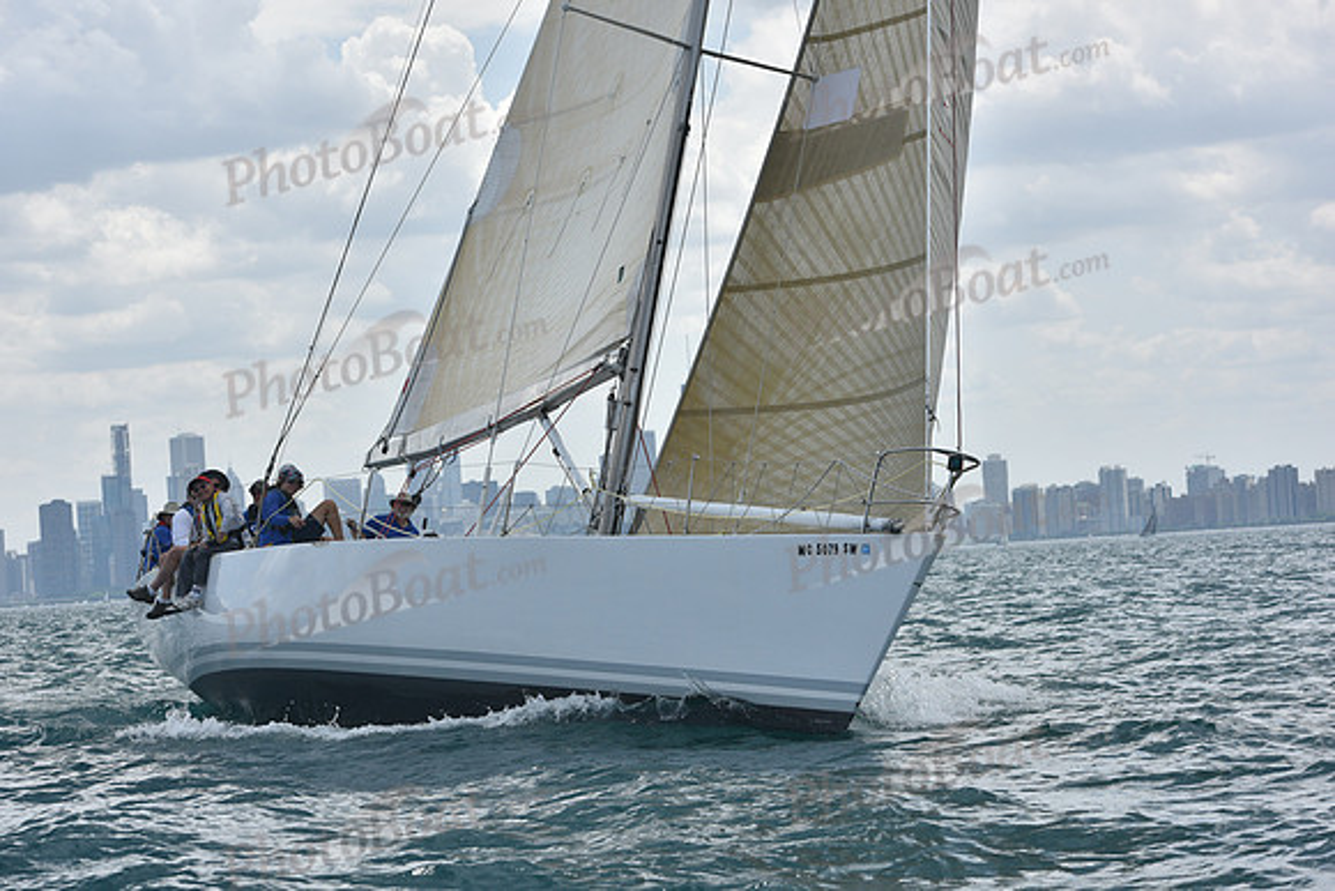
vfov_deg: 14.4
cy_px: 446
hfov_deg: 21.5
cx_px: 668
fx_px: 3524
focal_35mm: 95
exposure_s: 1/1250
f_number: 7.1
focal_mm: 95
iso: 250
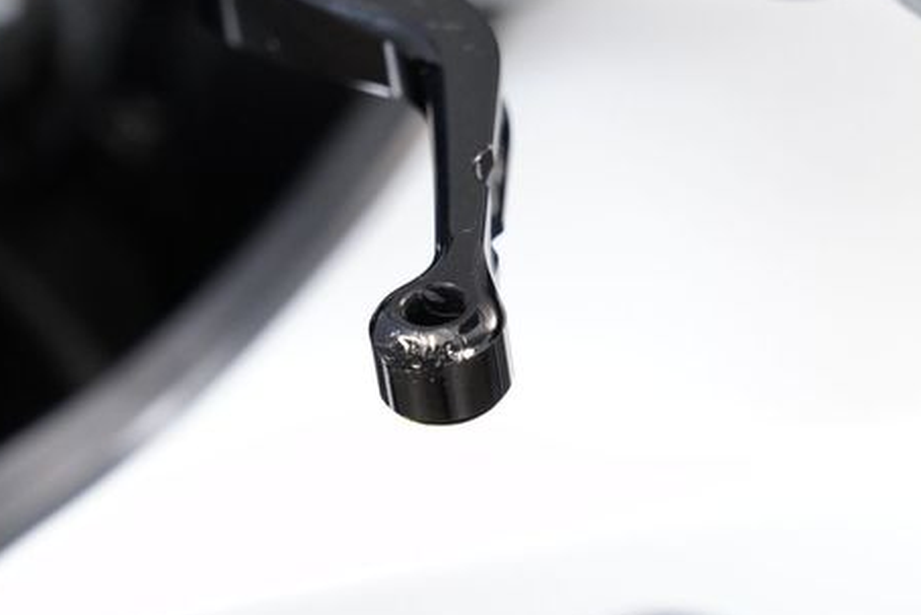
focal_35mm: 148
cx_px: 361
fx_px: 3787
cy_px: 314
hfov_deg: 13.9
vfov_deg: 9.3
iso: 5000
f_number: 7.1
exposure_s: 1/80
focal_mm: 105
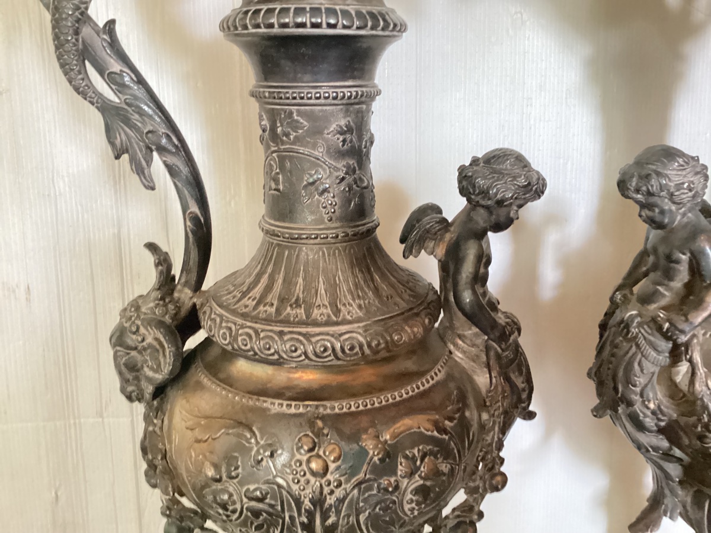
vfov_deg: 45.4
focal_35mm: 31
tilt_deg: -13.0
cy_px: 266
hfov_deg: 58.4
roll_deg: -3.2
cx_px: 356
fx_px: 637
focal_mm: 3.3
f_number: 2.4
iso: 800
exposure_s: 1/17
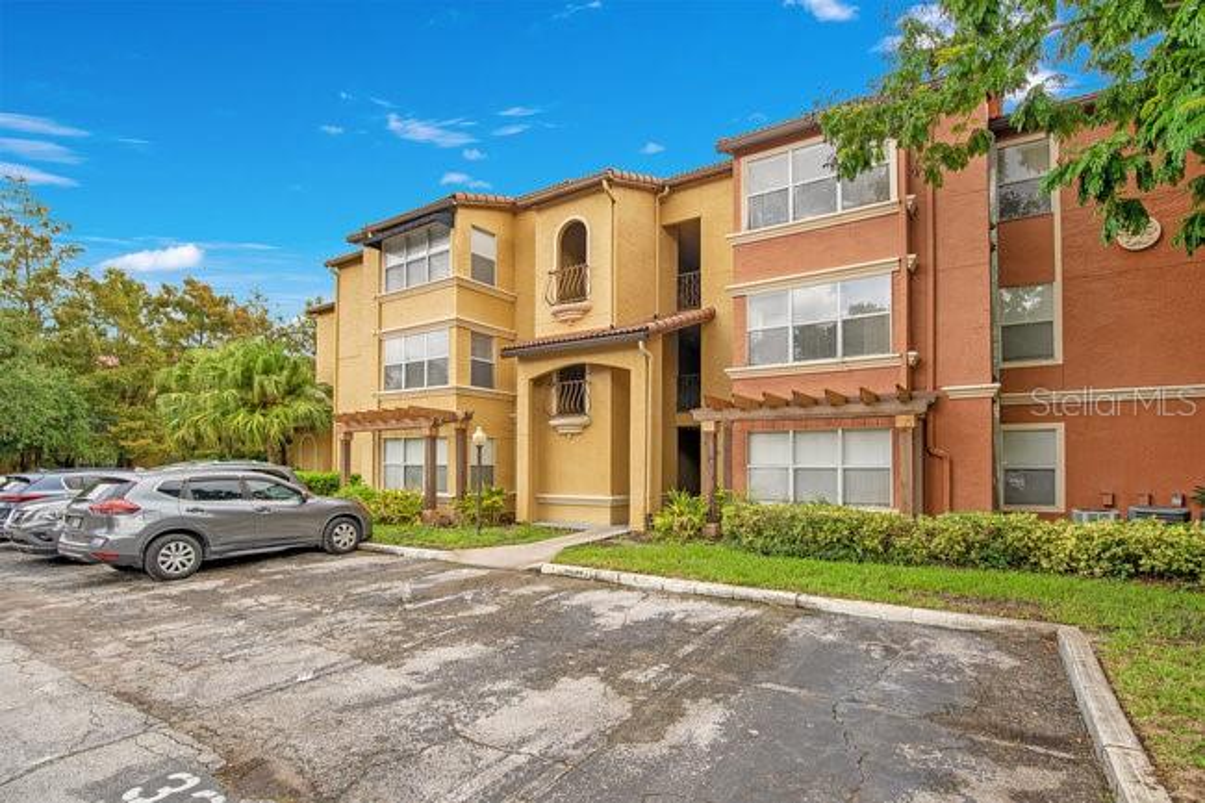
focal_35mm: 16
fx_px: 535
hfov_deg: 96.8
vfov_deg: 73.7
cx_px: 602
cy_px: 402
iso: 100
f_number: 5.6
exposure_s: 1/100
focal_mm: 16
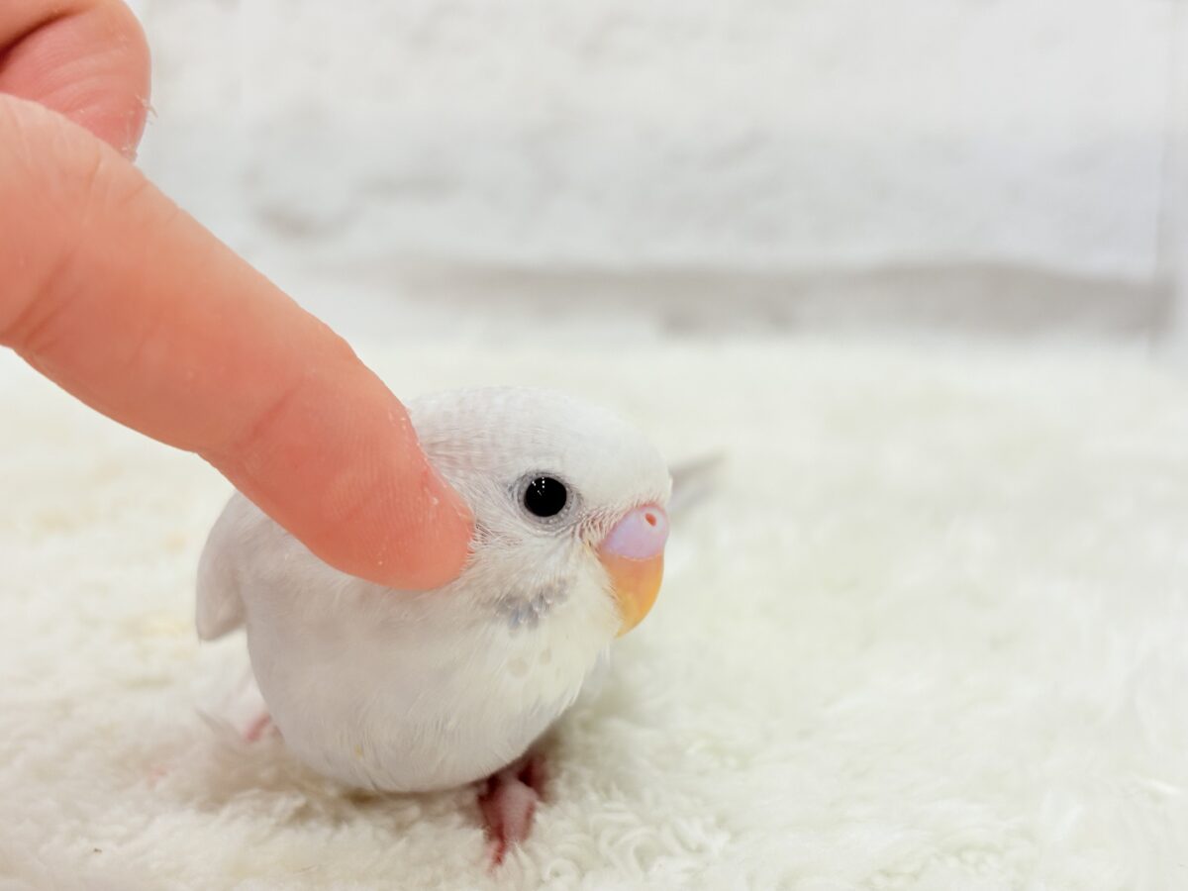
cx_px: 594
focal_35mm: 52
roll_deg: +0.2
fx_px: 1785
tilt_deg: -13.9
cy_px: 446
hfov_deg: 36.8
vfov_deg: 28.0
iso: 32
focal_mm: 5.96
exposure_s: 1/50
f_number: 1.6
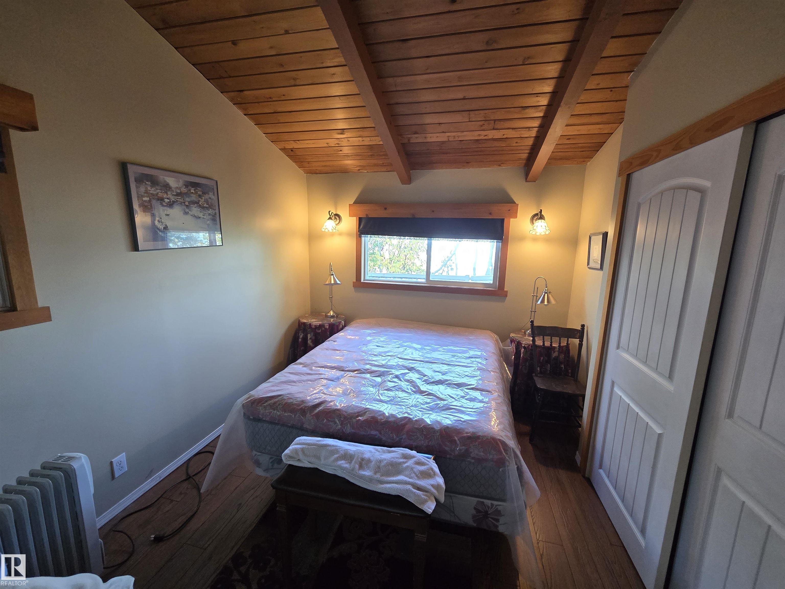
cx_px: 392
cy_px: 294
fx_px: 295
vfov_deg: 89.9
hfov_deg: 106.2
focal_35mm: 13
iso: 200
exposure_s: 1/60
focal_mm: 2.2
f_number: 2.2
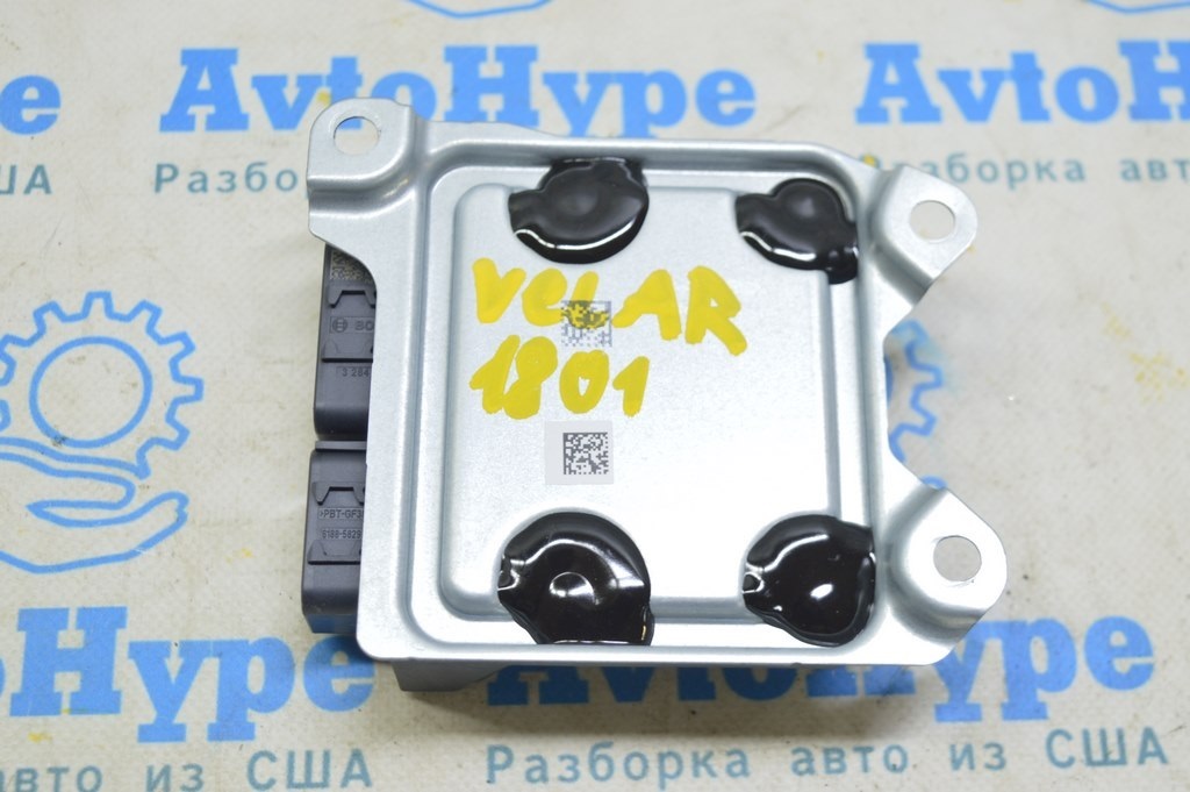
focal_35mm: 57
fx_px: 1883
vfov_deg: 23.7
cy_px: 396
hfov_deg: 35.1
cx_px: 595
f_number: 5.6
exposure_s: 1/20
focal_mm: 38
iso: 400
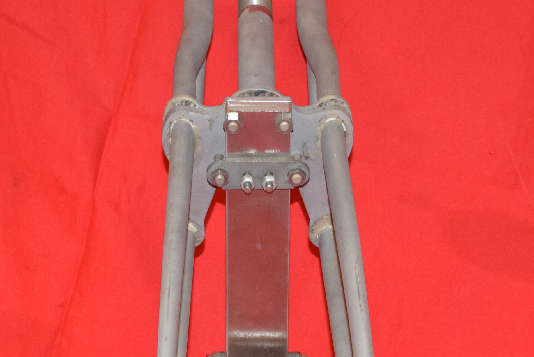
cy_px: 391
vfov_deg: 10.8
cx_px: 249
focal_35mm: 125
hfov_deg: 16.4
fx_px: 1855
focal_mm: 34
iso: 1250
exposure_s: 1/100
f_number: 5
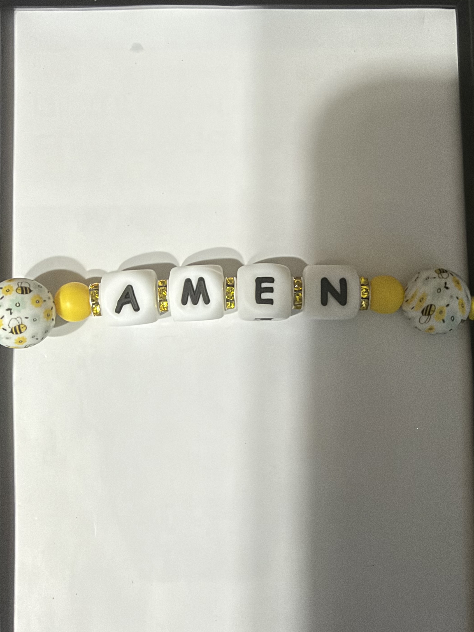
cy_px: 279
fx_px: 657
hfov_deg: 39.6
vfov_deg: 51.2
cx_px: 247
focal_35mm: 36
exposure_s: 1/60
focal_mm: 2.22
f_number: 2.2
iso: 400
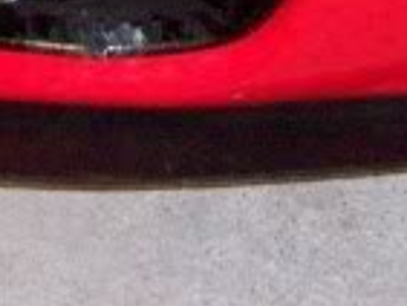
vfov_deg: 7.0
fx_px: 2271
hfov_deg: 10.2
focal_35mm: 193
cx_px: 136
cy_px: -557
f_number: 2.8
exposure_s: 1/60
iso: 320
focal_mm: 5.7
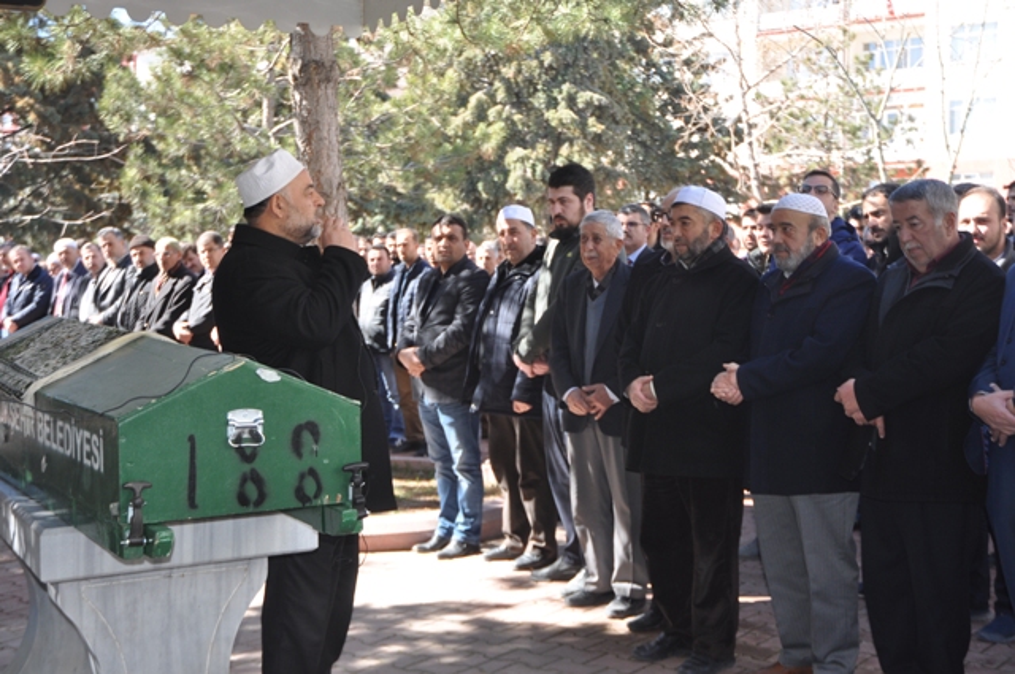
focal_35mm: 46
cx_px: 508
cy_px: 337
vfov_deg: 28.9
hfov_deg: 42.4
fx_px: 1309
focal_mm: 31
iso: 250
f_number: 4
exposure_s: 1/200
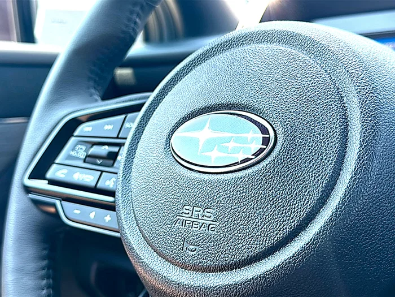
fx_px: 456
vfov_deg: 36.0
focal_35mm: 40
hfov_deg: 46.8
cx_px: 198
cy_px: 148
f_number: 1.78
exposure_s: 1/119
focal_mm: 6.86
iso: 64
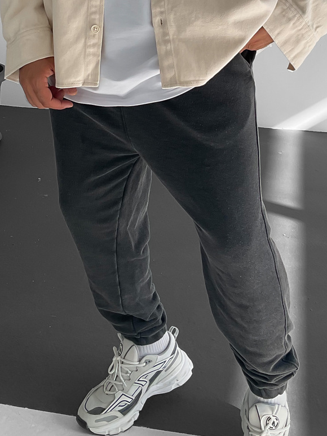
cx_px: 154
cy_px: 65
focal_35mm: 60
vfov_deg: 31.1
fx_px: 756
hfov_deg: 24.4
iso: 16
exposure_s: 1/160
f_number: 1.8
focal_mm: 3
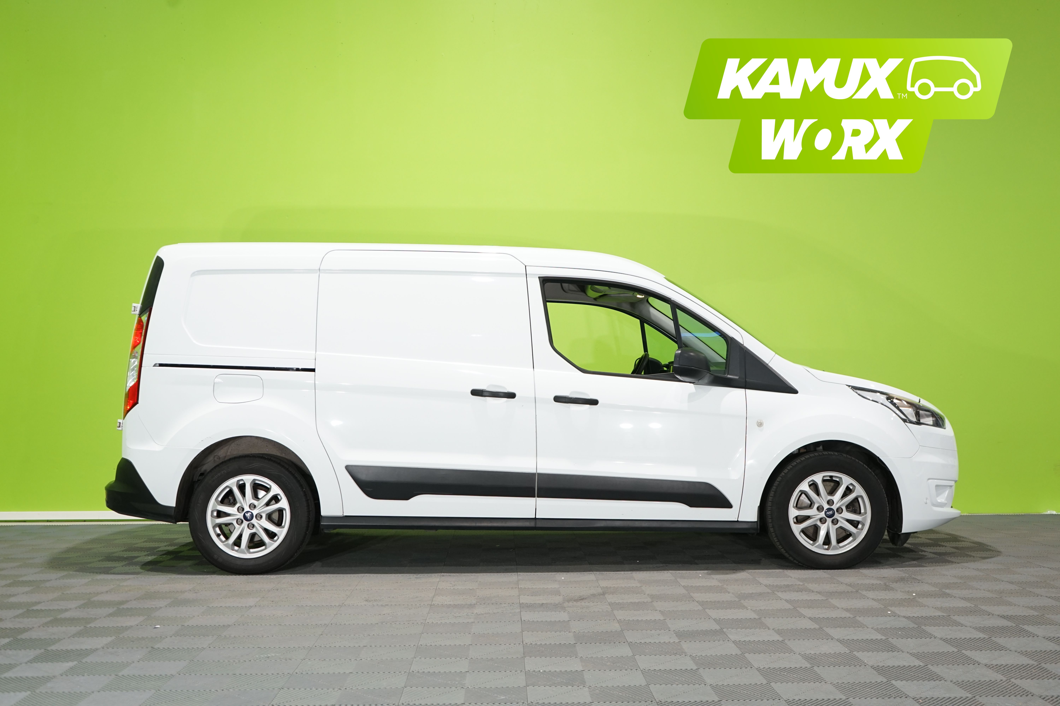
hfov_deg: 51.9
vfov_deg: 35.9
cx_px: 530
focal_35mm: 37
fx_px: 1089
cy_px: 353
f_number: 5.6
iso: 800
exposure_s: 1/30
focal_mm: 37
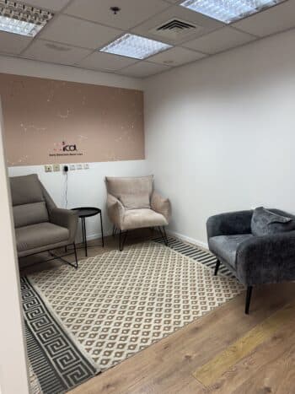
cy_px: 197
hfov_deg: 56.8
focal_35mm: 24
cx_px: 148
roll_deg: +2.1
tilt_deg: -8.4
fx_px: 273
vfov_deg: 71.6
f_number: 1.78
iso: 125
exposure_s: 1/100
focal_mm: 6.76
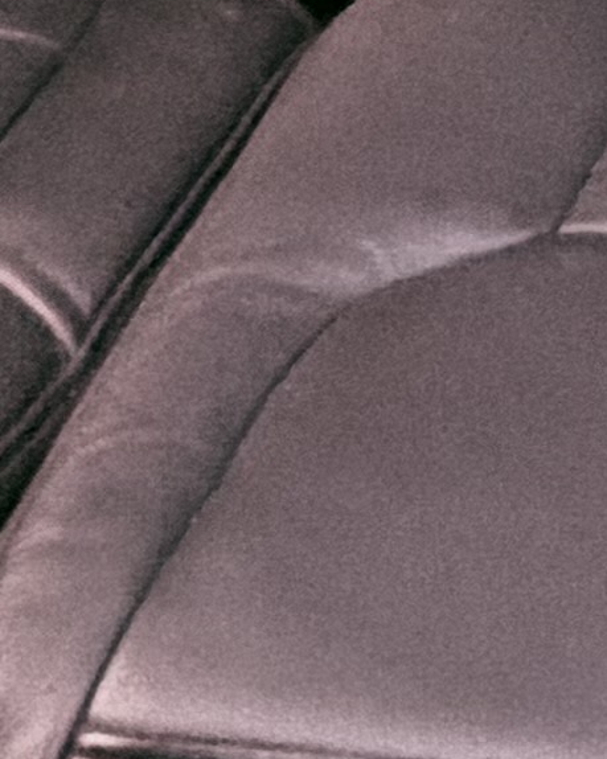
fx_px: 3055
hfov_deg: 10.6
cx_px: 1132
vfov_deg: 11.5
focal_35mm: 136
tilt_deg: -19.9
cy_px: -1123
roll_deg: +0.0
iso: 1250
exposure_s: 1/51
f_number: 2.2
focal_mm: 2.22
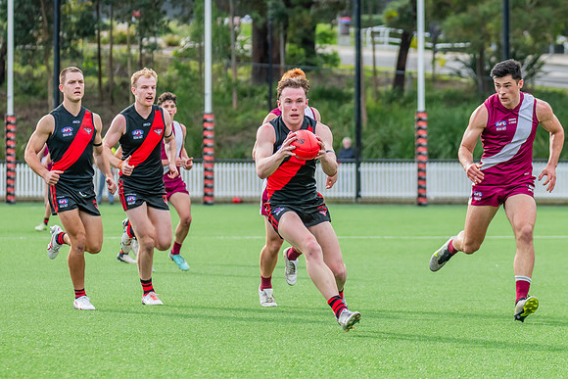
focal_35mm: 255
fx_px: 4029
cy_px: 214
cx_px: 357
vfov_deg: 5.4
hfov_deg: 8.1
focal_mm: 180
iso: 800
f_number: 5.6
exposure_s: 1/1250
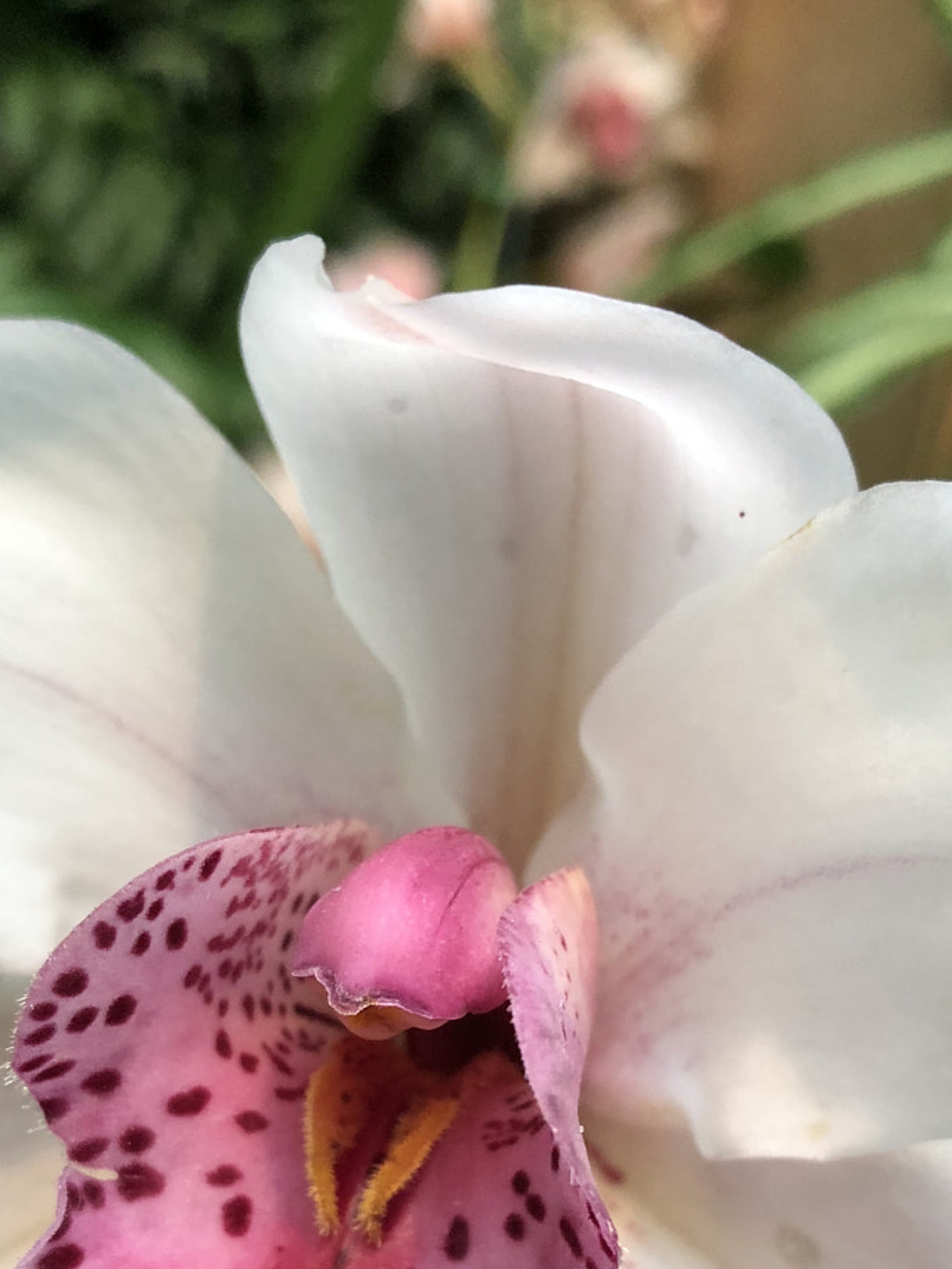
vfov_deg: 37.8
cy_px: 970
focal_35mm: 49
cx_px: 390
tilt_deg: -30.0
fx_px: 1796
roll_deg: -9.8
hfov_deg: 29.6
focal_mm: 3.99
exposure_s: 1/30
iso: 32
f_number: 1.8
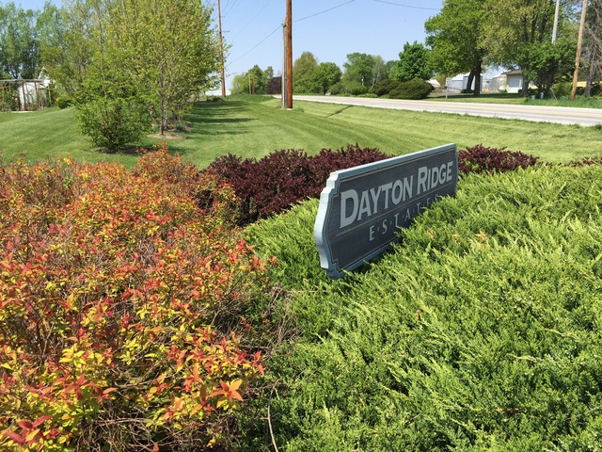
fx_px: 504
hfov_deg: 61.7
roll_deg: +1.2
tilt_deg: -13.8
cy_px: 226
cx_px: 301
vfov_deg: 48.2
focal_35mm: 29
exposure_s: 1/1464
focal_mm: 4.15
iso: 32
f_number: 2.2
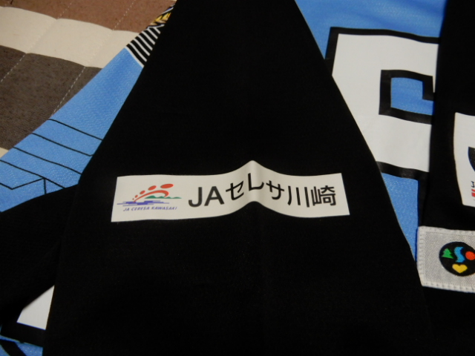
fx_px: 329
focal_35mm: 24
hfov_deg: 71.6
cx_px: 238
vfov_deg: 56.8
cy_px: 178
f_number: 3.4
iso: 320
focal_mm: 4.3
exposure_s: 1/30
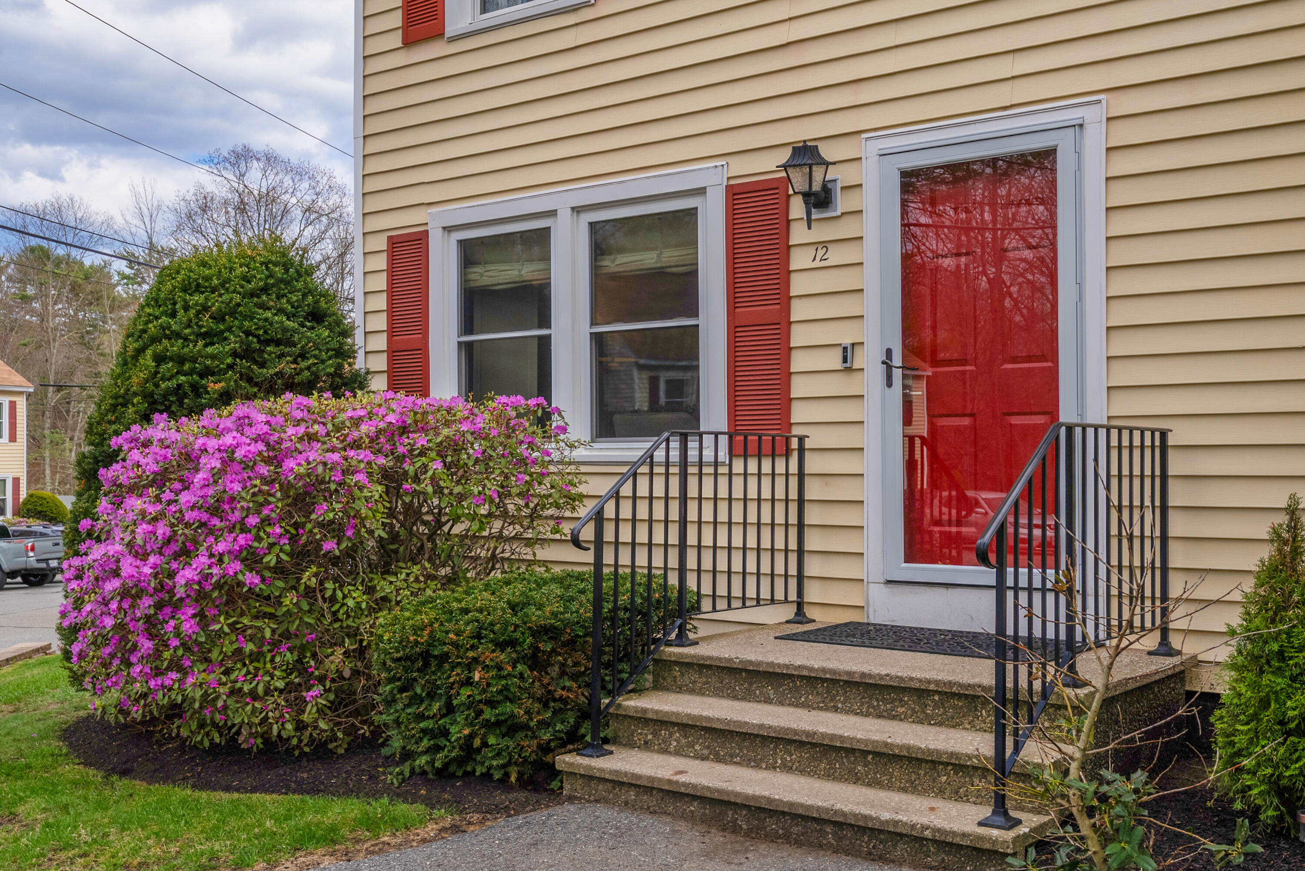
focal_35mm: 35
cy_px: 436
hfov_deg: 54.4
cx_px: 652
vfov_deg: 37.9
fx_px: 1269
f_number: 7.1
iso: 320
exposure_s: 1/640
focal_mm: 35
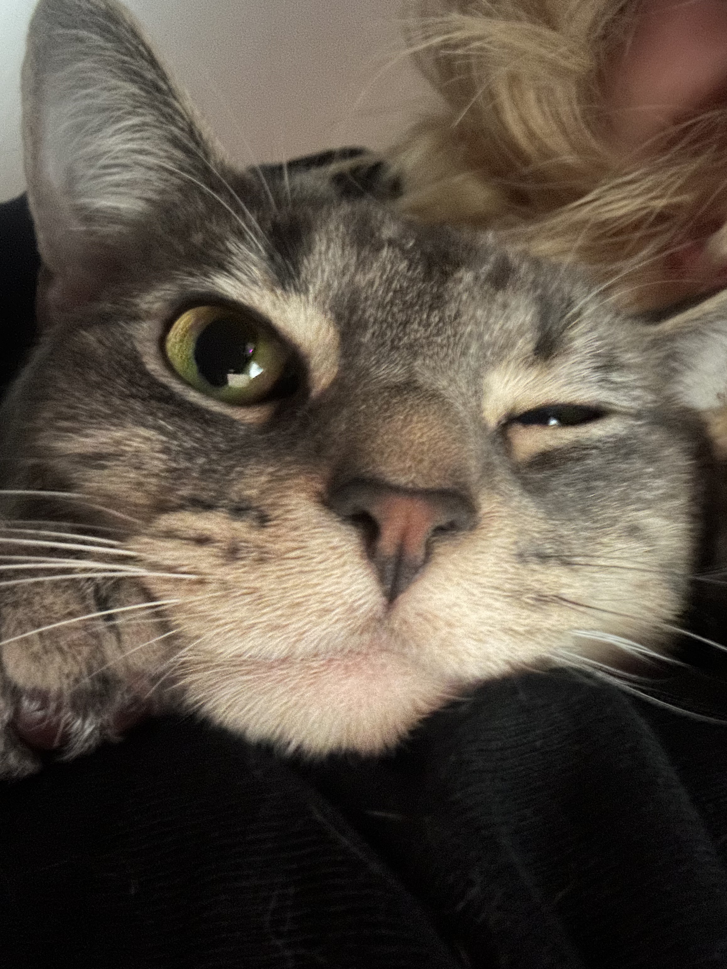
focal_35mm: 30
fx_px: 840
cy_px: 484
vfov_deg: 60.0
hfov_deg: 46.8
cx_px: 364
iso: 500
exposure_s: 1/8
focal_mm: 2.69
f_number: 1.9
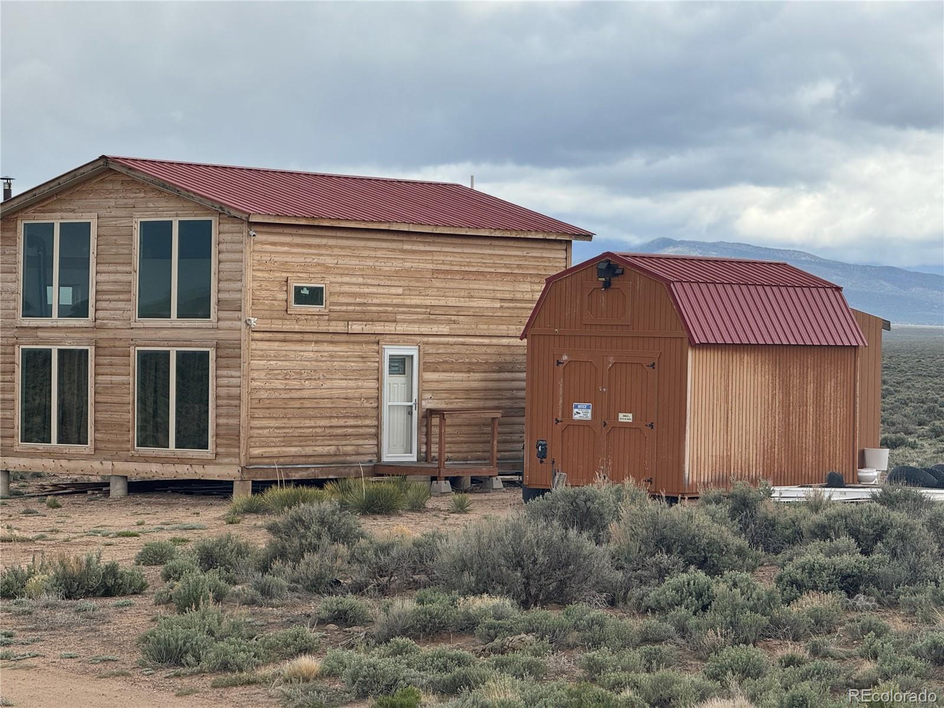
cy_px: 354
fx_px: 3272
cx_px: 472
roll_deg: -0.5
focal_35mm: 120
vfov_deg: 12.3
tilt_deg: +0.8
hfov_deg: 16.4
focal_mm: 15.66
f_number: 2.8
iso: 50
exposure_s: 1/951
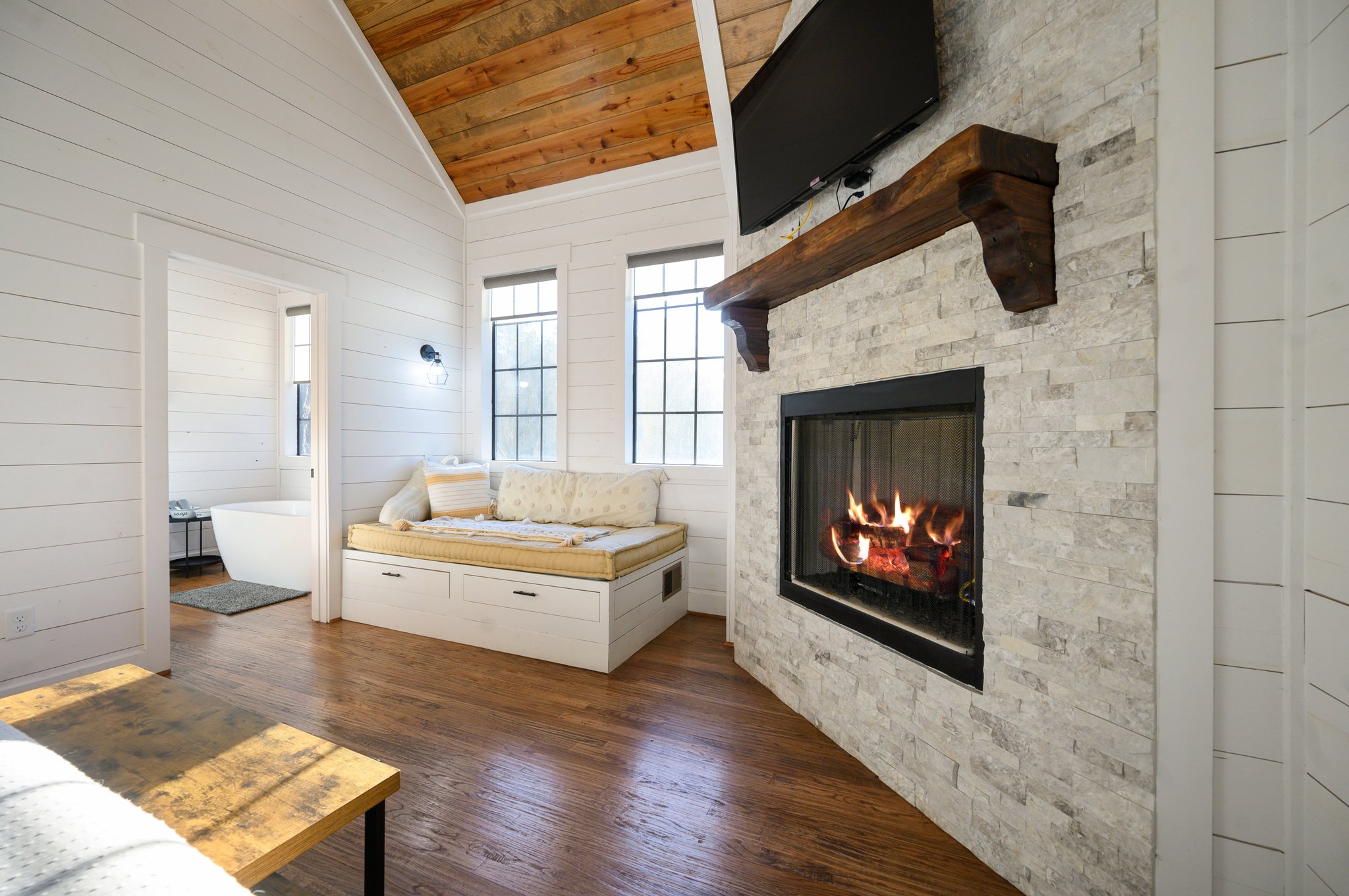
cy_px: 448
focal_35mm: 14
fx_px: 524
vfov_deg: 81.1
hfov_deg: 104.3
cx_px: 674
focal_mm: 14
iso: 500
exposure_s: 1/125
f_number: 6.3
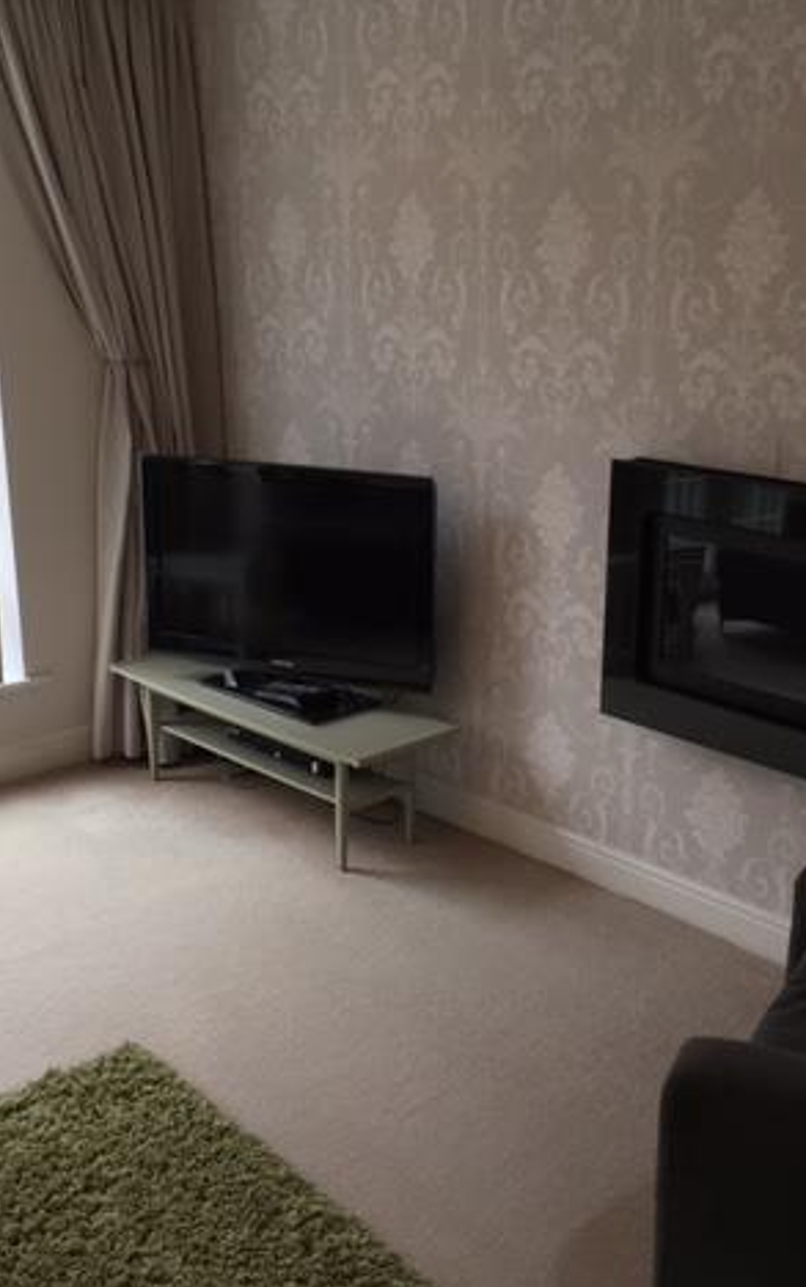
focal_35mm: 42
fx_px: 1474
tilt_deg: -15.4
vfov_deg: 47.2
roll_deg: -0.1
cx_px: 437
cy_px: 638
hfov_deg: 30.6
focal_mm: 4.15
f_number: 2.2
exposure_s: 1/33
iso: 40
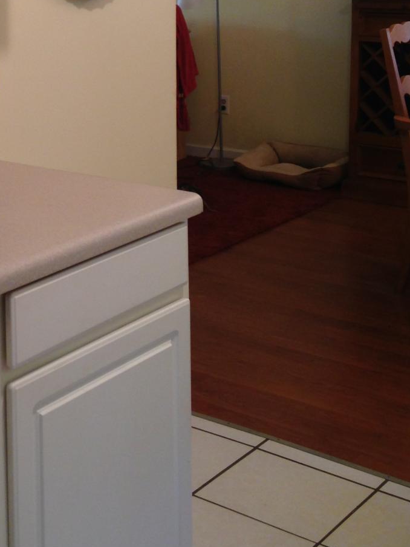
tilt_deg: -6.8
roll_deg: +0.5
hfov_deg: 19.5
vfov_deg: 25.8
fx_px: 1153
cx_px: -16
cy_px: 55
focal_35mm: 73
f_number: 2.4
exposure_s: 1/20
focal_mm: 4.12
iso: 50
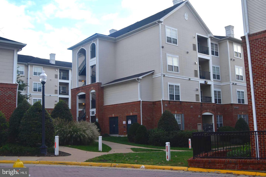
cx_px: 133
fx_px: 288
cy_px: 88
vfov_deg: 34.2
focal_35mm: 39
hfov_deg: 49.6
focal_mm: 26
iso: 100
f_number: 7.1
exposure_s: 1/200
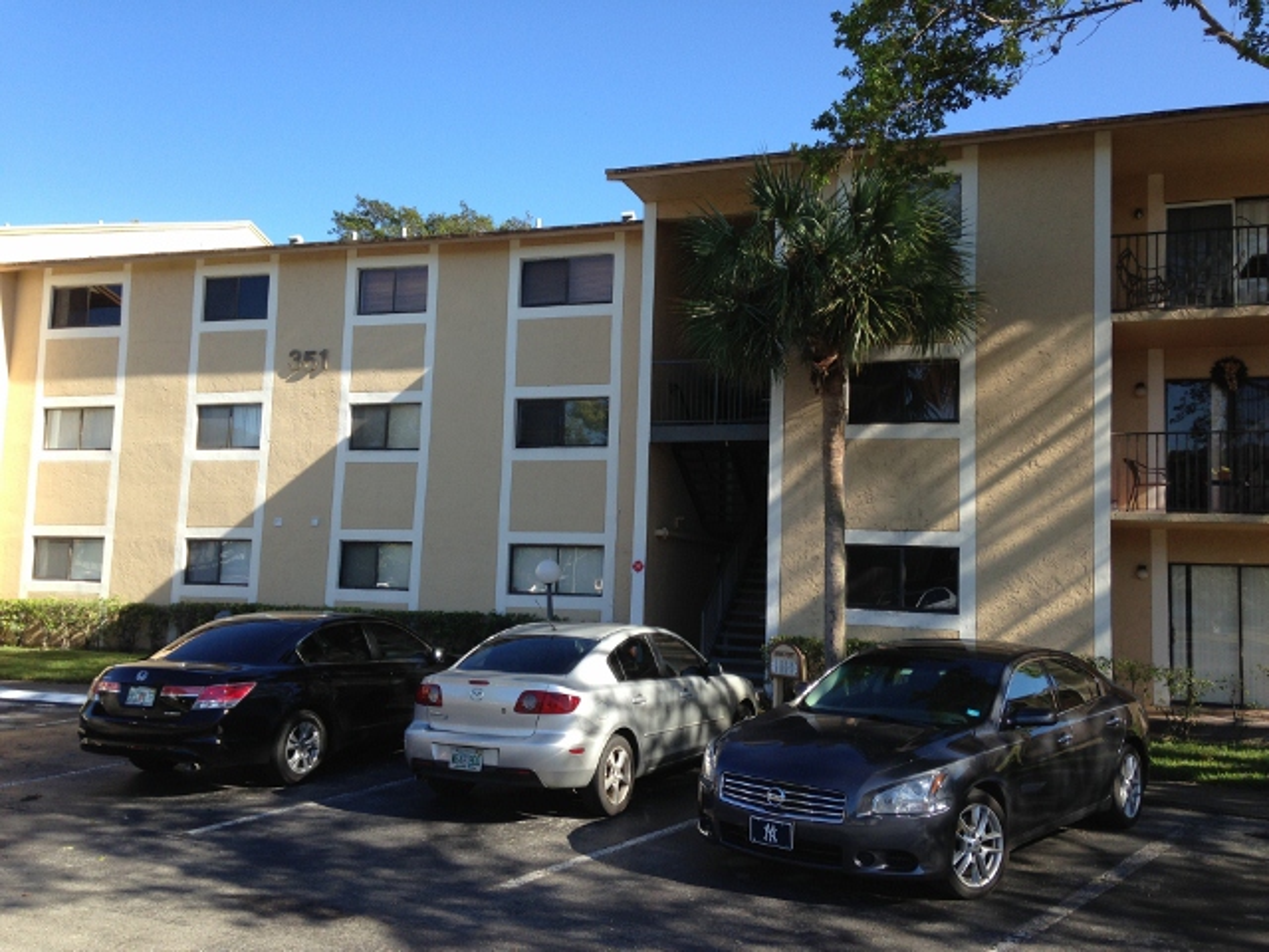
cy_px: 476
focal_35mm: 33
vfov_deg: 42.9
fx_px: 1210
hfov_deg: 55.4
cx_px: 634
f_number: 2.4
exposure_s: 1/616
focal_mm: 4.13
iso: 50
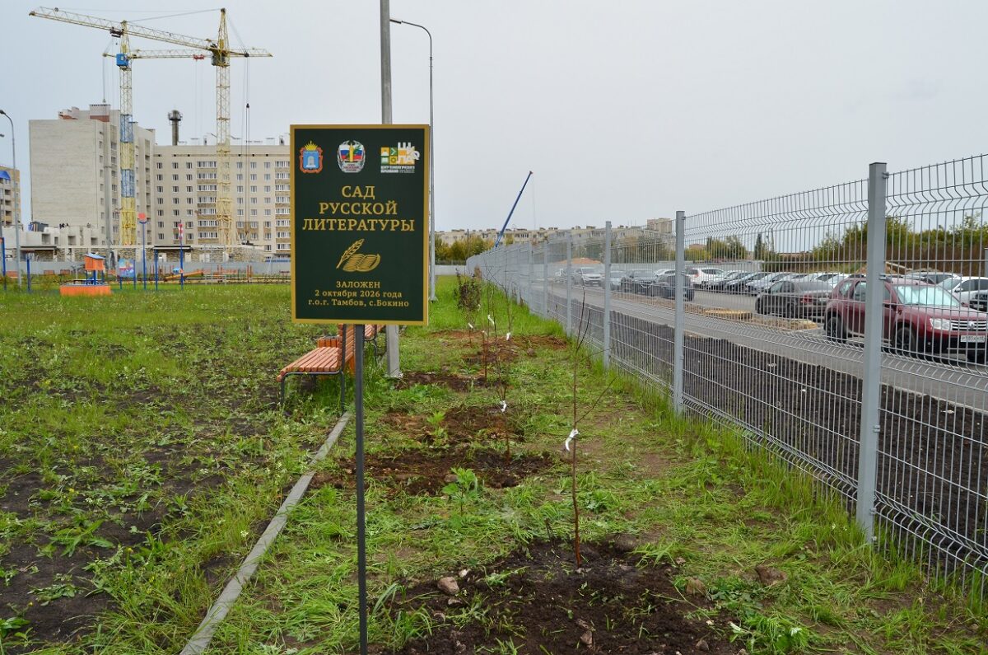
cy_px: 328
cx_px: 494
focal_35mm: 27
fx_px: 740
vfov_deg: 47.7
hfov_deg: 67.5
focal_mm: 18
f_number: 10
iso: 280
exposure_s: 1/250
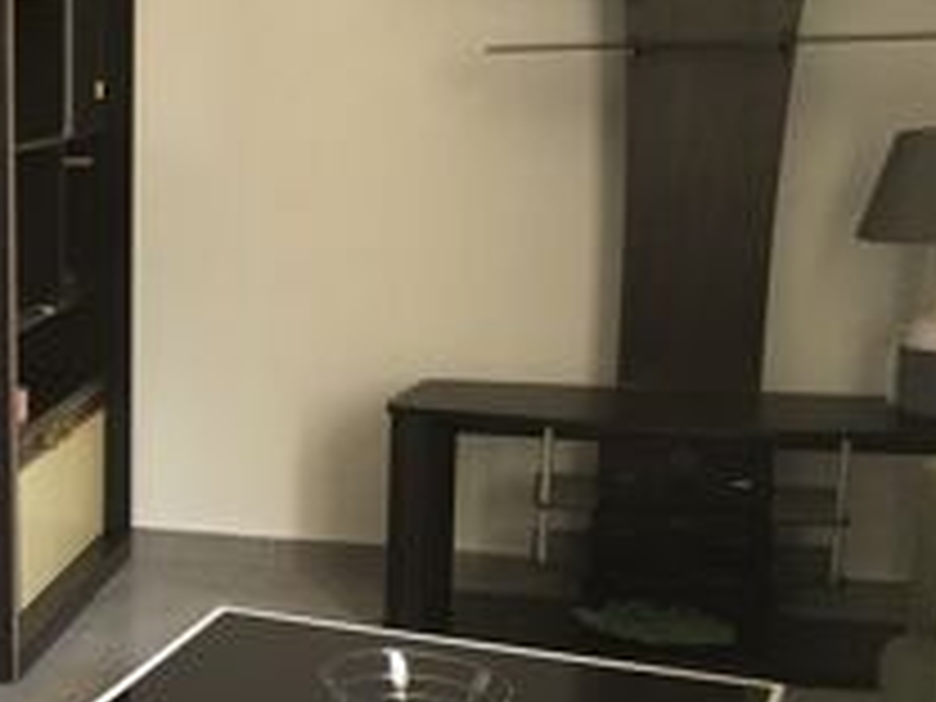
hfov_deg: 26.4
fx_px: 1812
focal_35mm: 67
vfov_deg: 21.9
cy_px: 410
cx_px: -122
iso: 160
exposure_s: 1/33
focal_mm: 4.15
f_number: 2.2
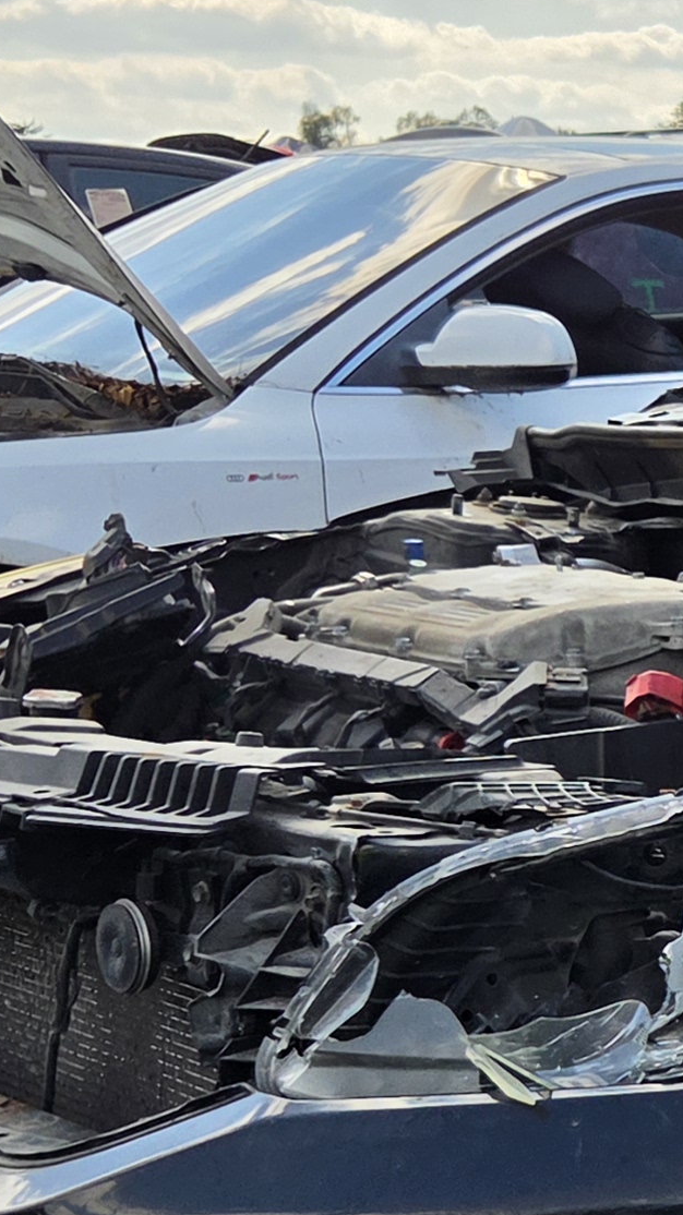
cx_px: 1331
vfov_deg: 23.5
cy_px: 895
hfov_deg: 12.1
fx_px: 2900
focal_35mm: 90
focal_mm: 5.4
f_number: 1.8
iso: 80
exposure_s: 1/4459
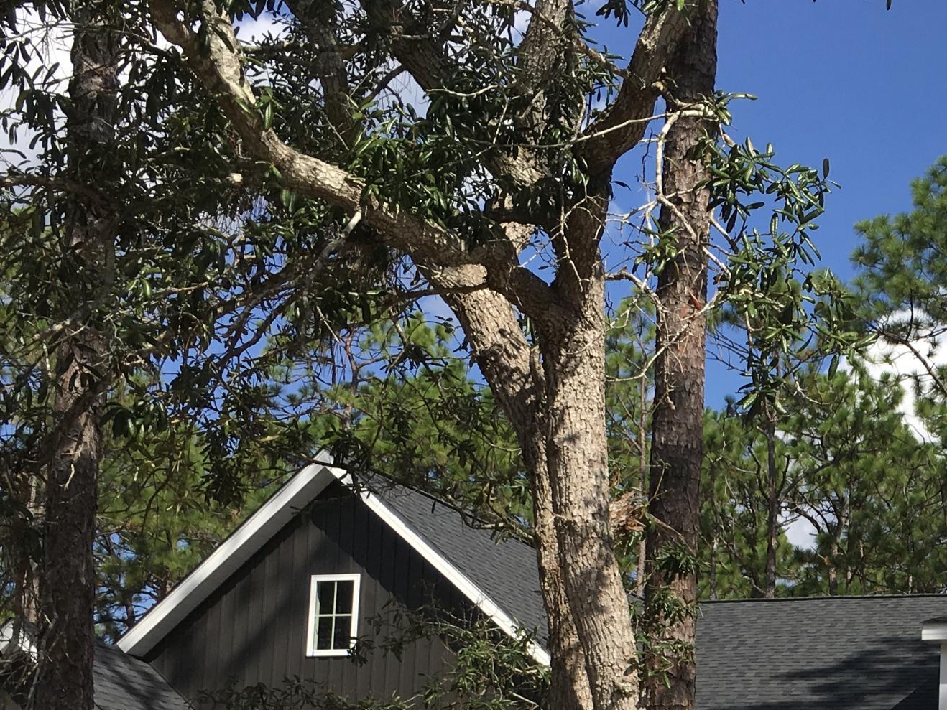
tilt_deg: +5.2
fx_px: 1806
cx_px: 900
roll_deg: -0.2
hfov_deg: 28.0
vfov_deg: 21.2
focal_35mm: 66
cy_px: 772
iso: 25
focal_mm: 4.15
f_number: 2.2
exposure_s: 1/1709
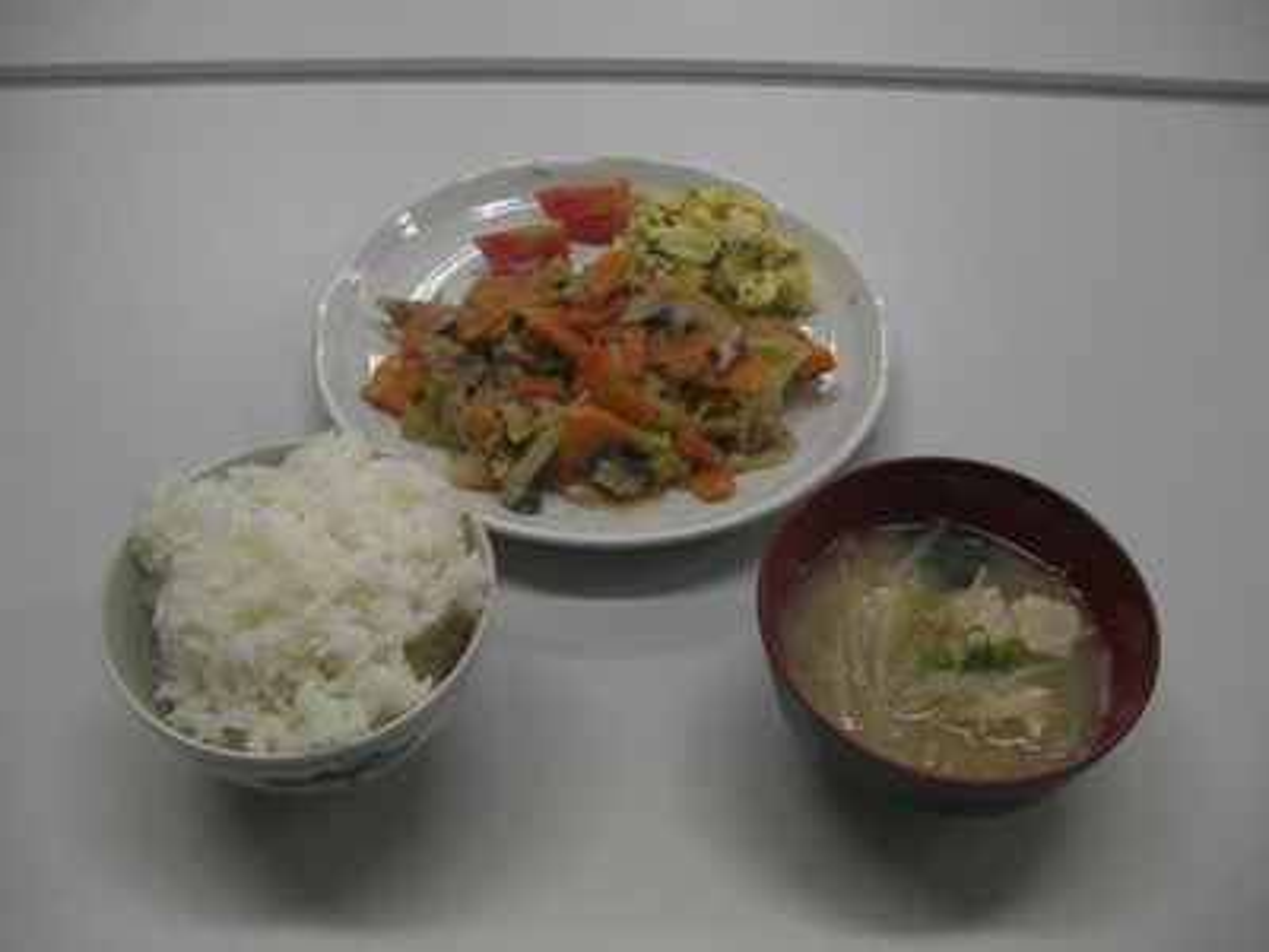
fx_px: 1393
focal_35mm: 38
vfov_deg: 37.7
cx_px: 634
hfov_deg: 49.0
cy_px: 476
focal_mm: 6.3
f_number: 3.5
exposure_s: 1/32.2
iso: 50
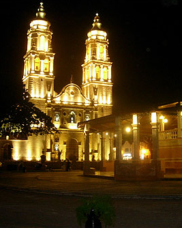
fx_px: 337
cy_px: 113
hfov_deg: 30.2
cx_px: 98
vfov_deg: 37.3
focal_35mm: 50
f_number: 2.8
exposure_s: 1/6.1
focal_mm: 7.8
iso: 200
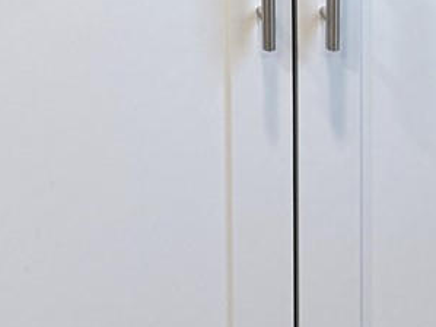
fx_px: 1939
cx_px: -341
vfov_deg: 8.5
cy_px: -543
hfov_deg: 11.9
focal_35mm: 154
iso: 160
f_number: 1.78
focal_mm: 6.76
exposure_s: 1/120
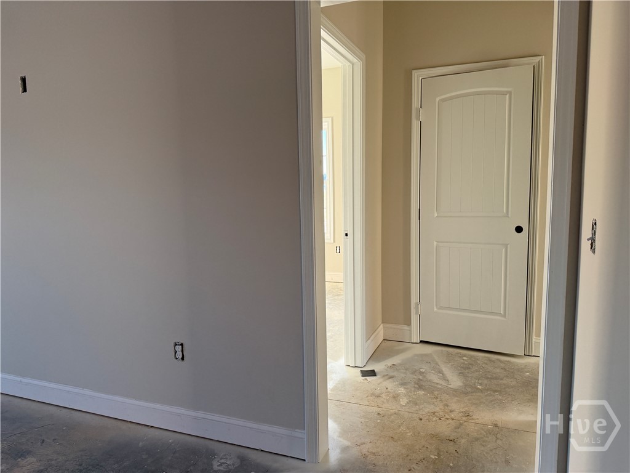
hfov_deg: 71.6
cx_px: 315
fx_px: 437
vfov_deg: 56.8
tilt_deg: -5.6
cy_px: 236
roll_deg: +0.8
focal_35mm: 24
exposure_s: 1/186
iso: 200
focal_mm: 6.76
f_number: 1.78
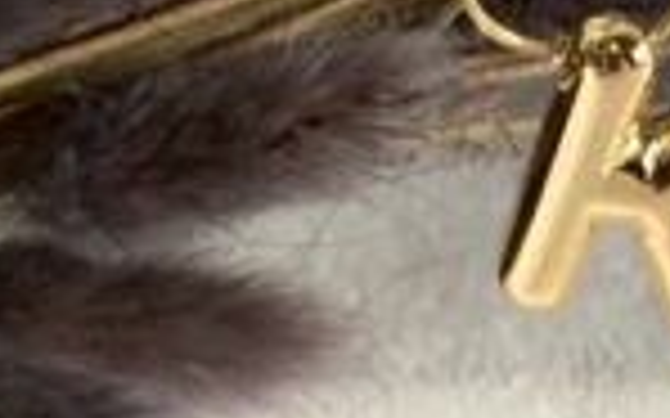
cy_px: -683
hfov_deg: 14.0
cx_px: 643
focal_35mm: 148
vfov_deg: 8.0
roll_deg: +0.8
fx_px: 2701
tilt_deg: -26.4
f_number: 1.8
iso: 100
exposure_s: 1/100
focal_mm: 4.25
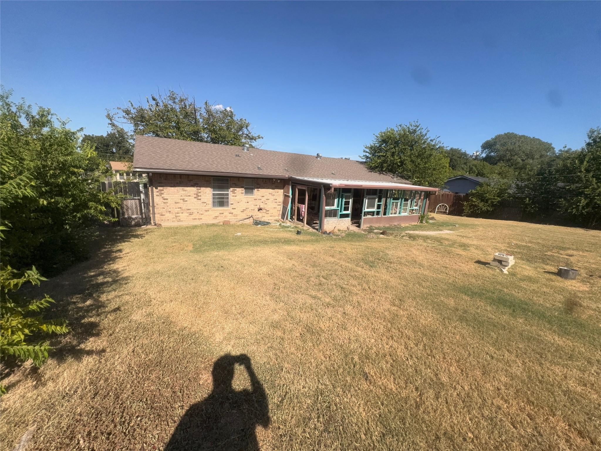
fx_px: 243
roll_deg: -2.6
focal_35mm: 14
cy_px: 226
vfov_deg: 85.7
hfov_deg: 102.1
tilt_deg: -12.7
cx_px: 300
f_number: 2.2
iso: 50
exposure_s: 1/2674
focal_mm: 2.22
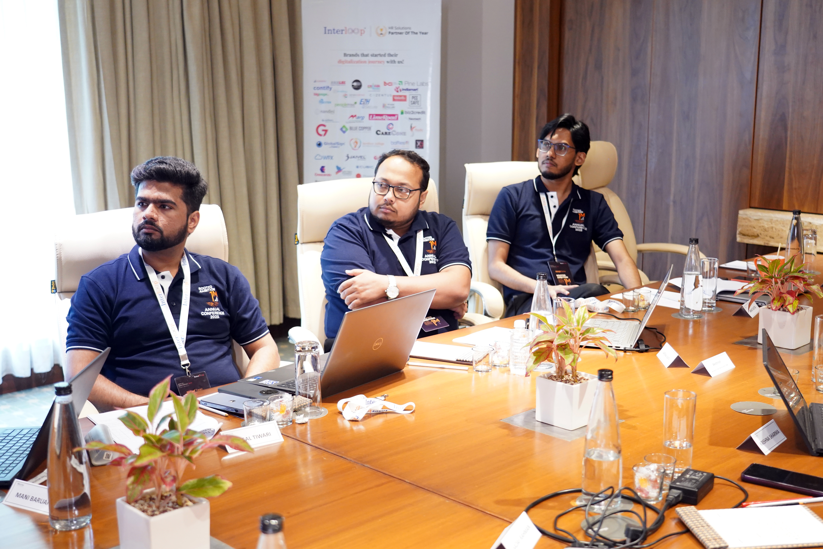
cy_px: 274
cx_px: 412
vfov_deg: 31.2
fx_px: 983
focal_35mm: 43
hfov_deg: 45.4
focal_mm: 43
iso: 3200
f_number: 4
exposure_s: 1/160
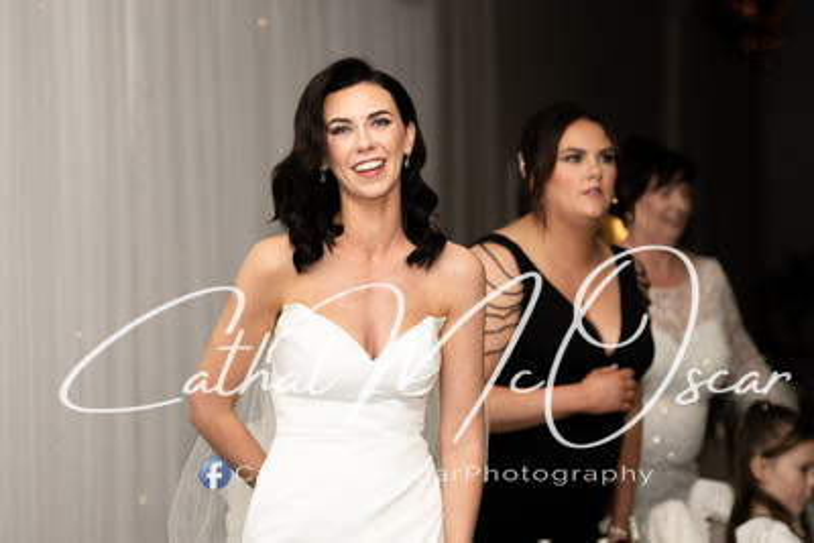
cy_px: 247
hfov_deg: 17.9
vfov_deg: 12.0
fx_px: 2591
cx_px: 407
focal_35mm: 115
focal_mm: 105
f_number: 2.8
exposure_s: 1/200
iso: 400
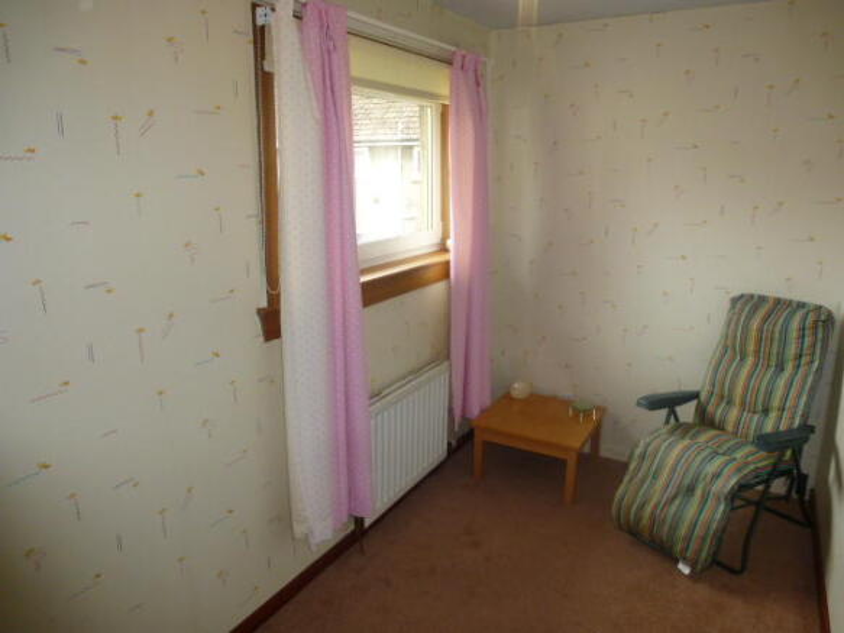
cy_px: 316
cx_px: 422
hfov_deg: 71.6
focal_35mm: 24
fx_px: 585
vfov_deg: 56.8
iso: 320
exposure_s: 1/60
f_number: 3.3
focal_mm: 4.3
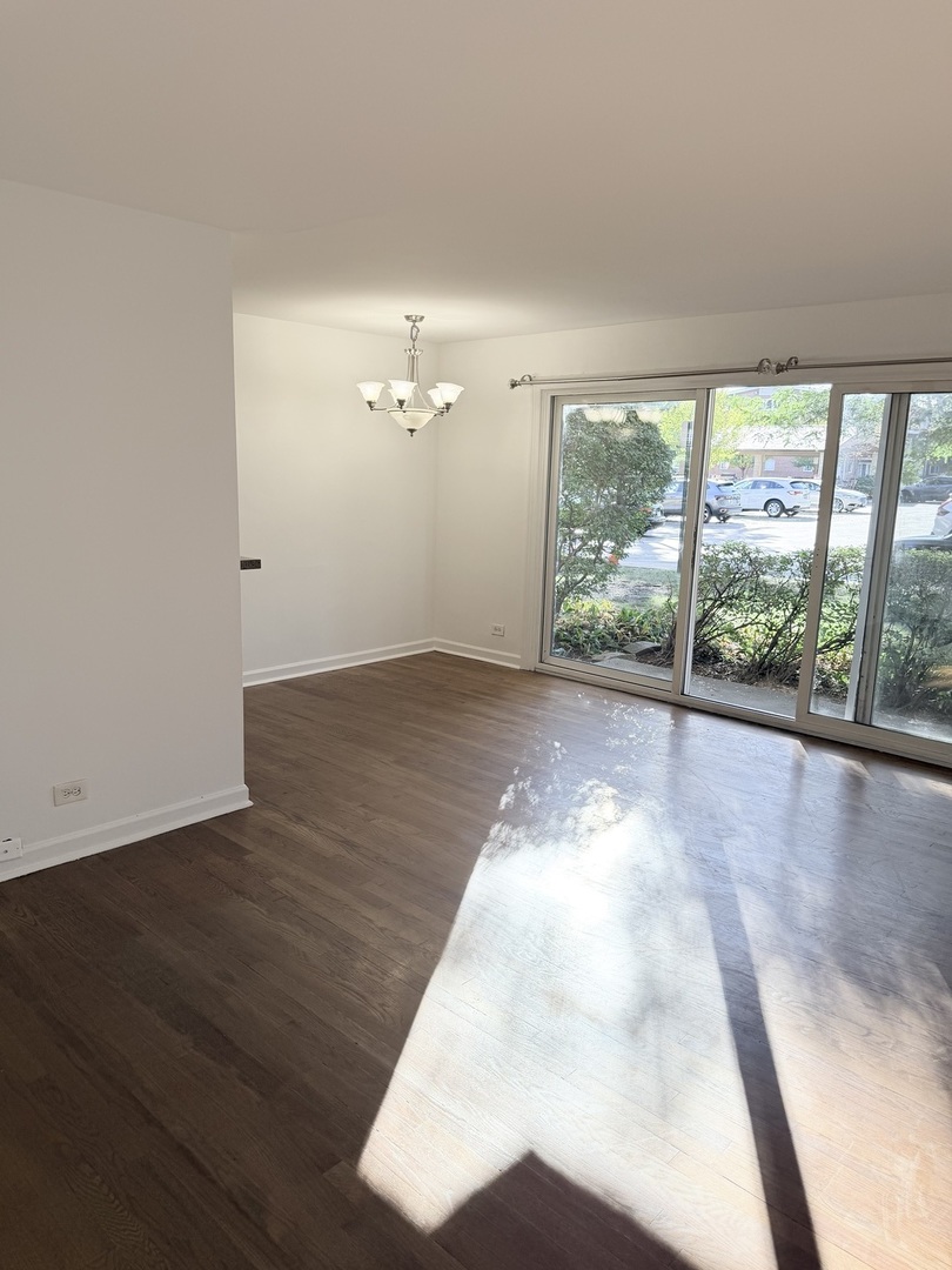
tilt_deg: -10.8
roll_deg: -2.1
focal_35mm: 24
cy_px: 635
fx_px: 880
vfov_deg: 71.6
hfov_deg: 56.8
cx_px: 476
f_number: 1.78
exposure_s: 1/405
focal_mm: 6.76
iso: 100
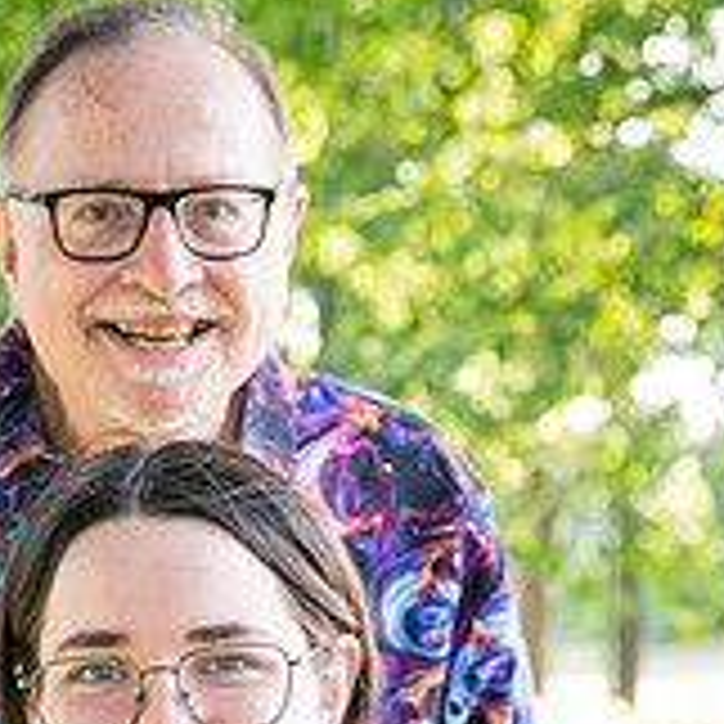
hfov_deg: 15.9
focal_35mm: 109
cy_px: 832
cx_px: 160
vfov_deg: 15.5
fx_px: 2579
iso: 1000
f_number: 4
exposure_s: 1/320
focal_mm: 46
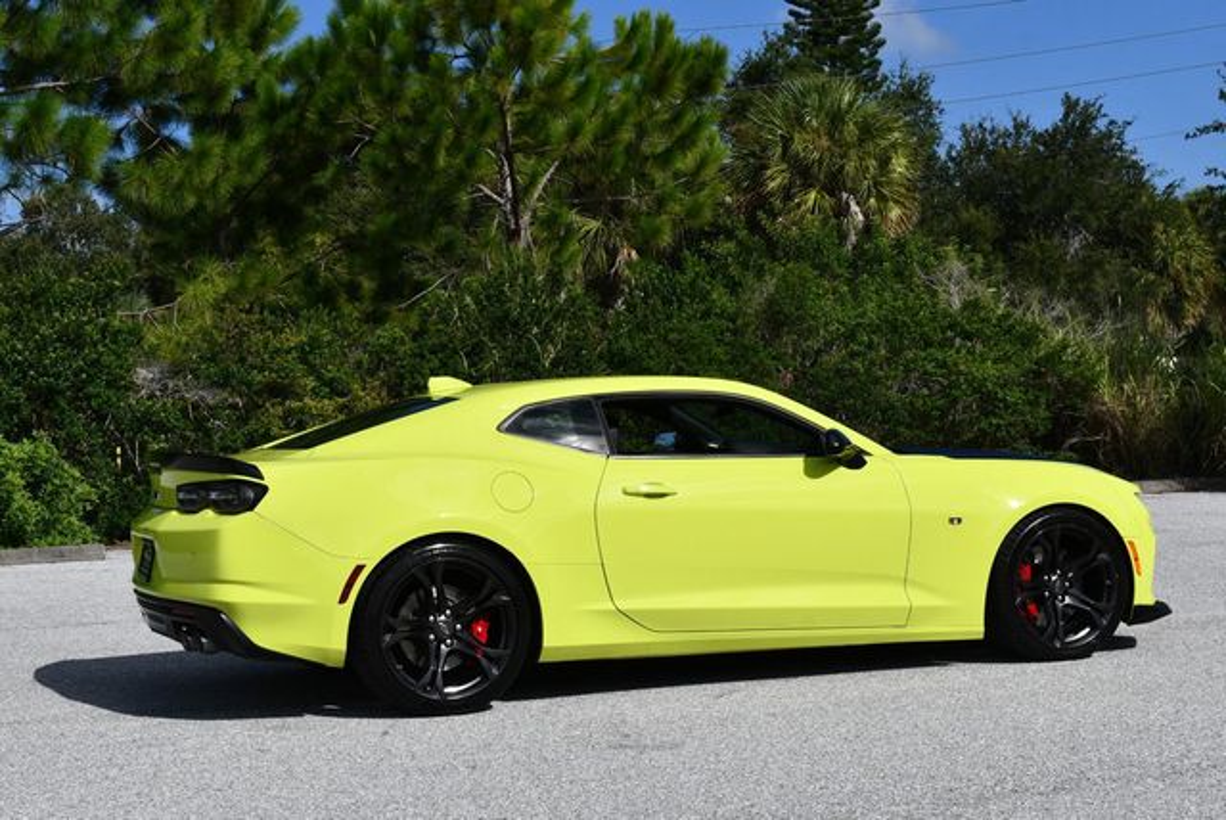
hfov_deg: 34.5
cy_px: 410
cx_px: 613
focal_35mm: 58
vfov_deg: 23.4
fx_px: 1977
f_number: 10
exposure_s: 1/400
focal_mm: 29
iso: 100
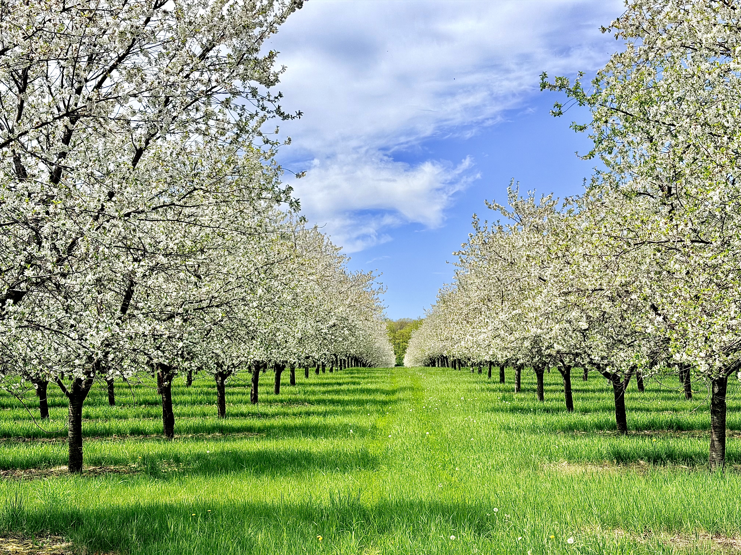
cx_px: 370
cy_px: 278
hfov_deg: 39.7
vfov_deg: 30.3
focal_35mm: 48
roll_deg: +0.7
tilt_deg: +5.0
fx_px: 1028
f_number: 1.78
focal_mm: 6.76
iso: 64
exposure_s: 1/7143
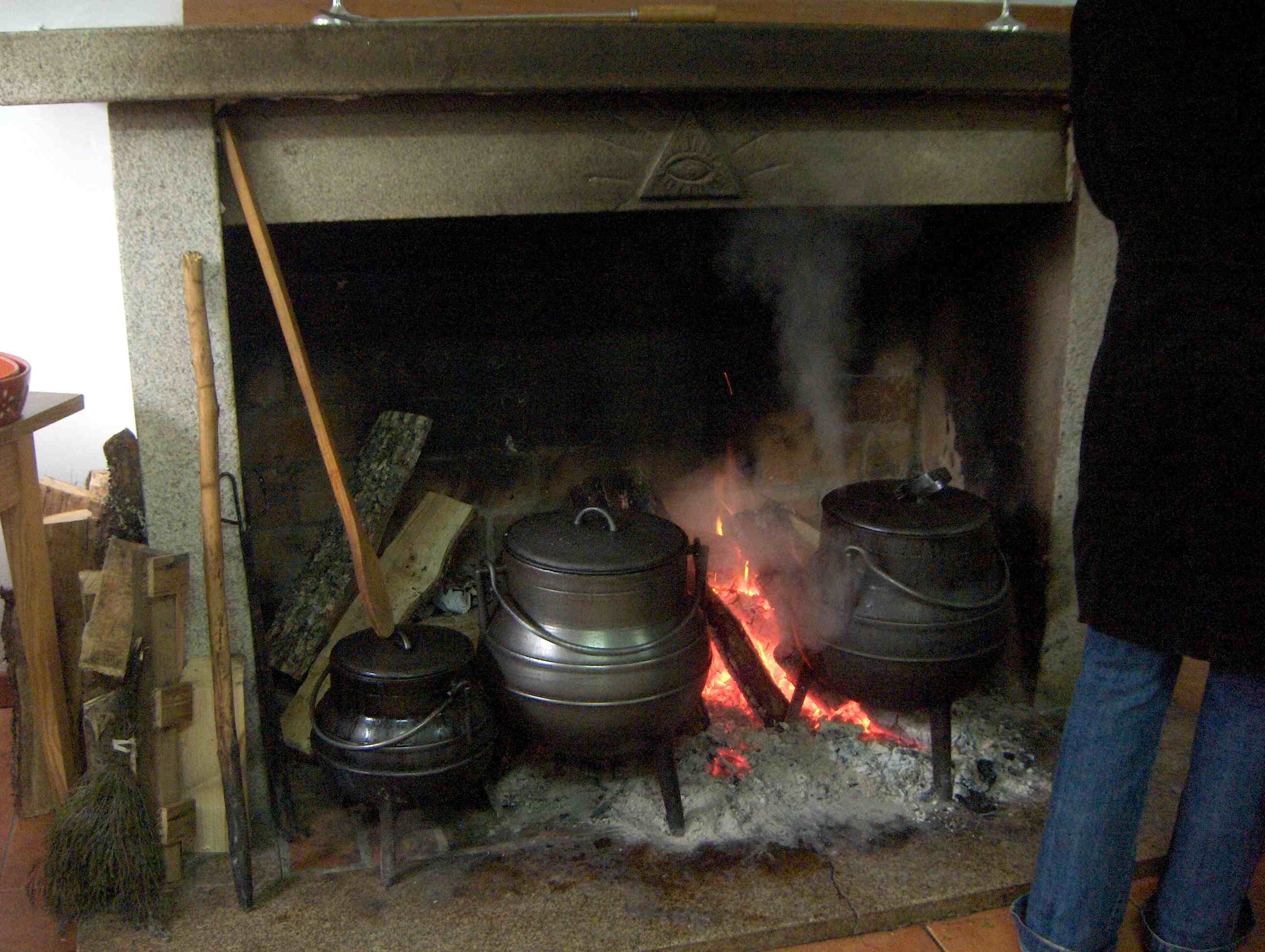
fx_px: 1427
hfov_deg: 47.8
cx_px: 632
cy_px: 476
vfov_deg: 36.9
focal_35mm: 39
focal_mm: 8
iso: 200
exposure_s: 1/32.6
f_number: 2.8
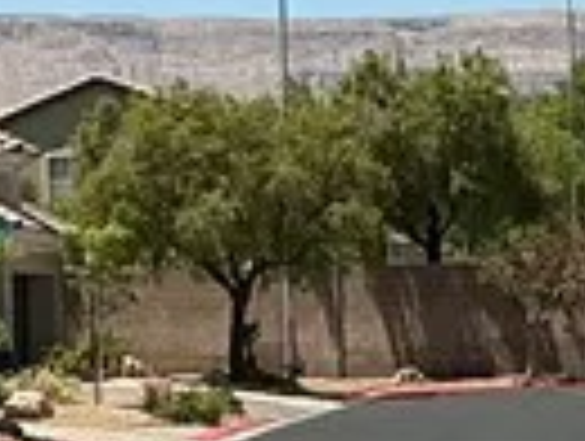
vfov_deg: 6.7
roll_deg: -0.9
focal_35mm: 220
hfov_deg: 9.0
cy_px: 486
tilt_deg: -1.3
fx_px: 3725
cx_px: 162
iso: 25
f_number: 1.8
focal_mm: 3
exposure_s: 1/2058
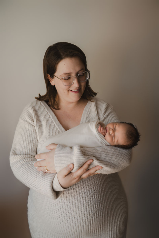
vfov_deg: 62.8
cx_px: 80
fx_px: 195
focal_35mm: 30
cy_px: 119
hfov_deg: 44.3
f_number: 3.5
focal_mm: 29.5
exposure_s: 1/200
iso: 1000
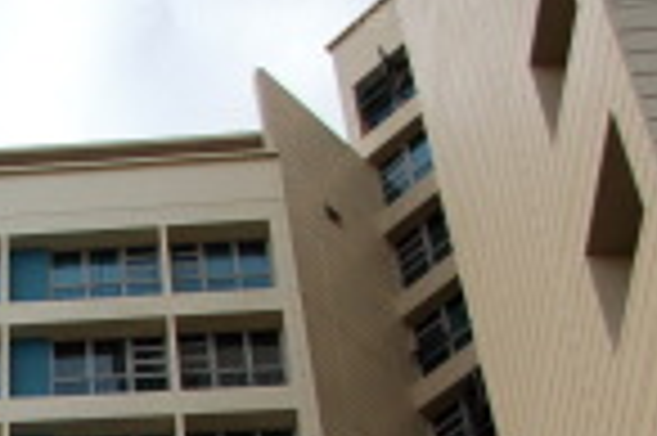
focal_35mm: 136
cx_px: -436
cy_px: 811
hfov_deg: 13.8
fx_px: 2479
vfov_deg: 9.5
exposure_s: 1/250
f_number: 4
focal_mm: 24
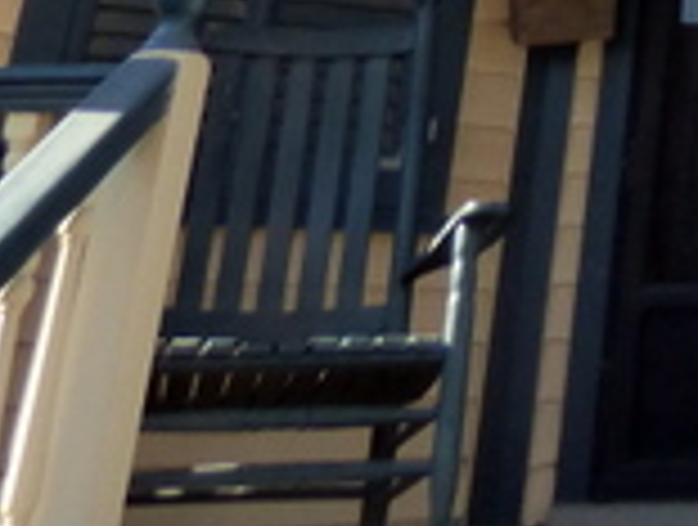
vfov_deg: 11.6
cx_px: 1252
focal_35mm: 103
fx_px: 2082
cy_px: -782
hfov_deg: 16.1
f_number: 2.8
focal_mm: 3.58
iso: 160
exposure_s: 1/320
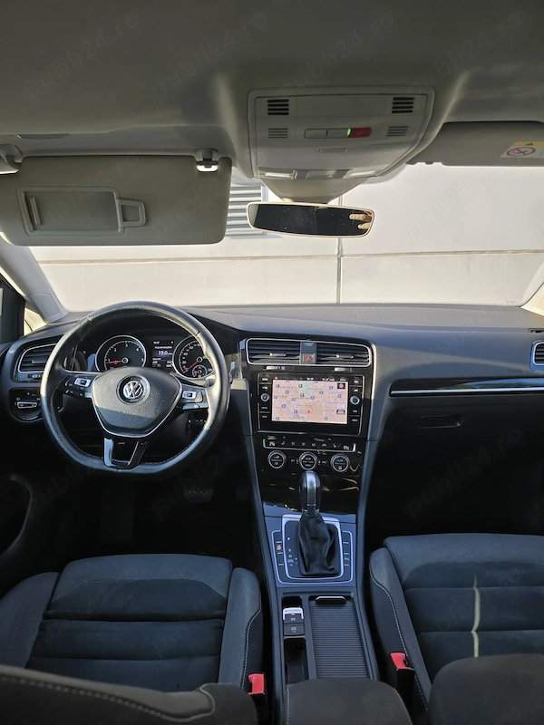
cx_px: 272
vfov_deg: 73.9
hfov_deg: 58.9
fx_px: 482
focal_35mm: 23
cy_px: 362
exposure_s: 1/180
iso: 40
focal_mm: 6.3
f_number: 1.7
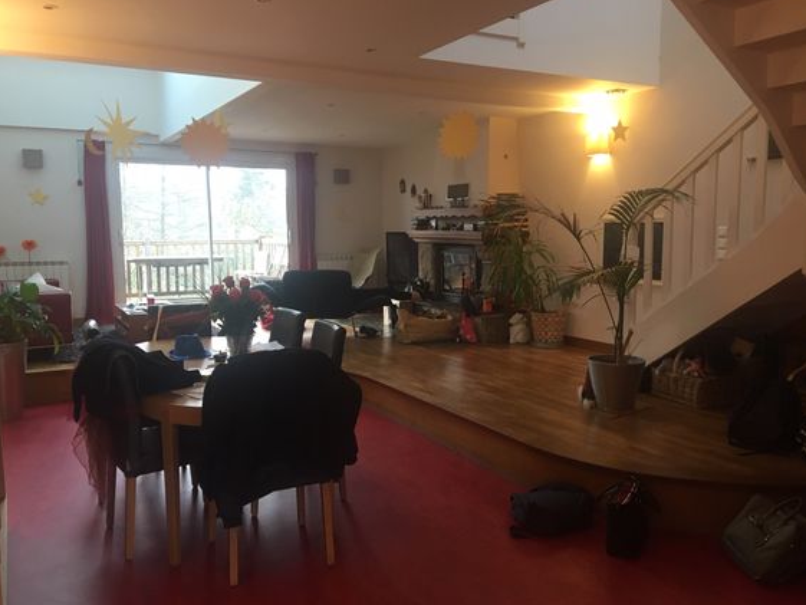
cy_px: 310
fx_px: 722
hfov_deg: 58.3
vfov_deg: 45.5
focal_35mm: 31
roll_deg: -0.1
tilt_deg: -4.9
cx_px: 428
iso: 125
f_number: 2.2
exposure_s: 1/33
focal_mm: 4.15
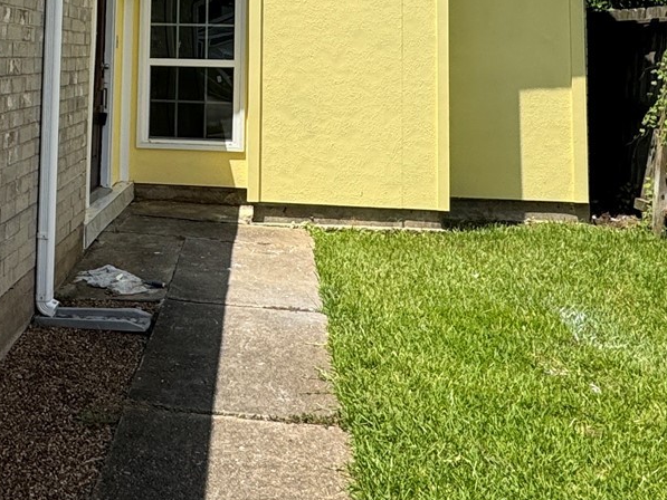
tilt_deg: +5.0
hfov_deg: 38.1
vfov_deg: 28.1
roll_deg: -1.1
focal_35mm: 48
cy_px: -23
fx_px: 925
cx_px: 131
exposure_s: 1/2146
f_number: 2.2
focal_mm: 2.22
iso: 50
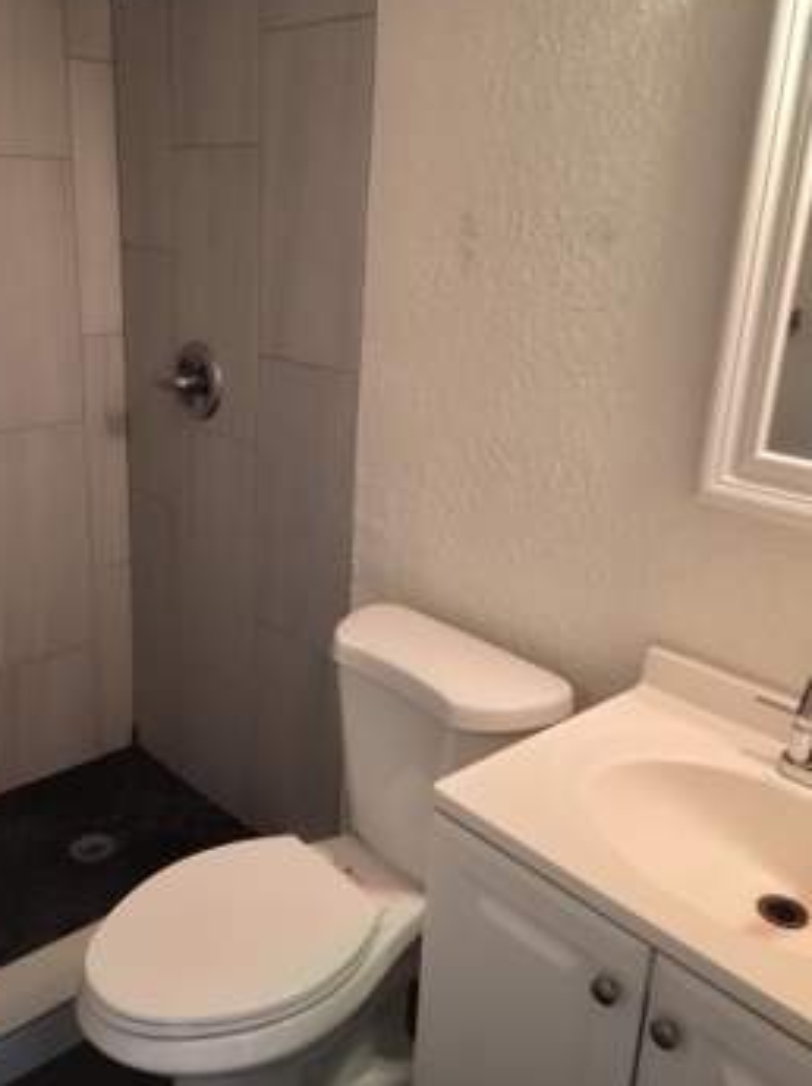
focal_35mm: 32
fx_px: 1003
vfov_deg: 56.9
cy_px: 524
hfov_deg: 43.4
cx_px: 258
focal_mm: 5.4
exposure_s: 1/60
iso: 160
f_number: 1.8
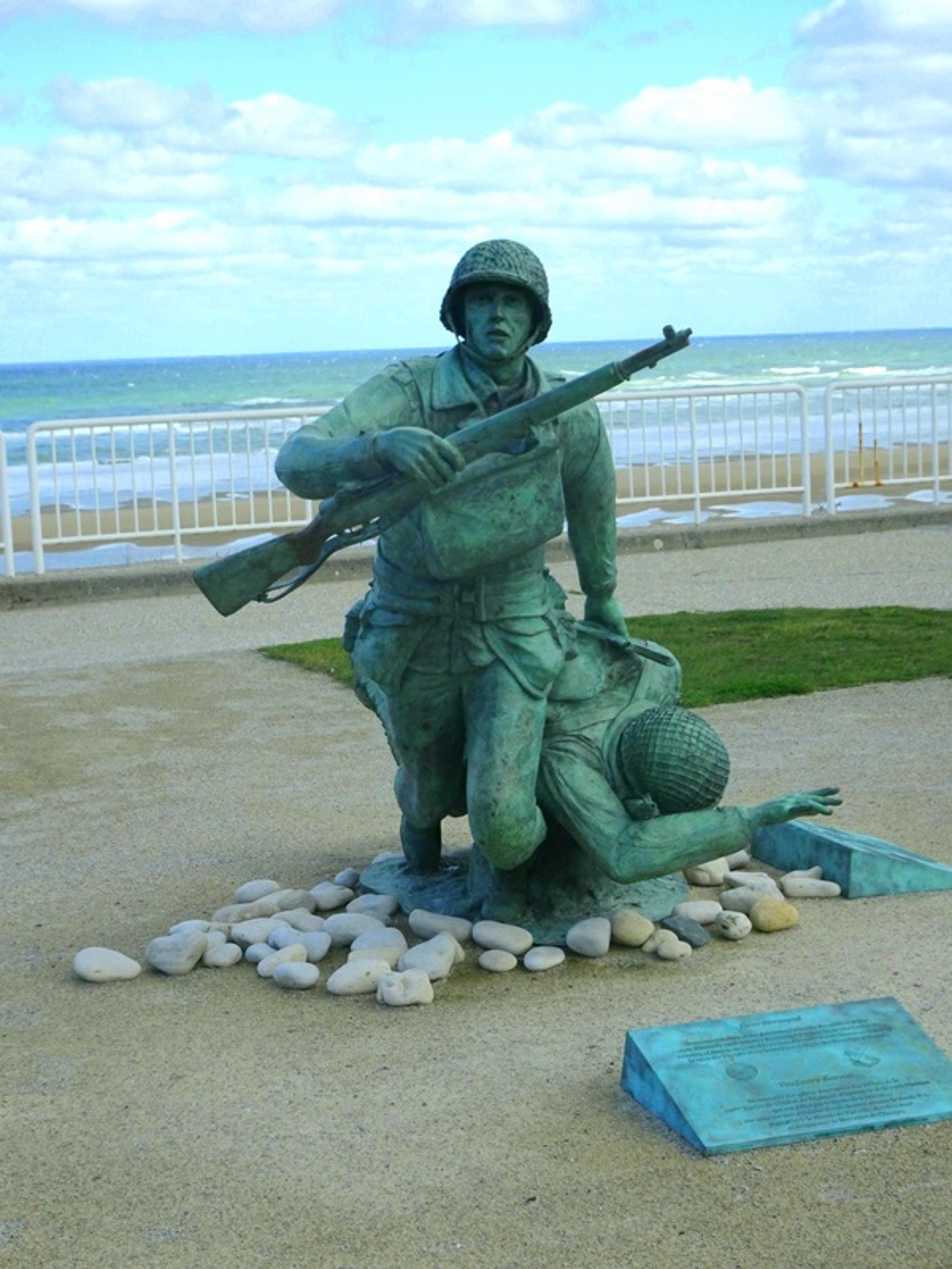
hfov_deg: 24.4
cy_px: 634
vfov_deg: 32.2
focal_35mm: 60
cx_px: 476
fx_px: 2200
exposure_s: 1/400
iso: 80
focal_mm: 10.23
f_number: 4.5
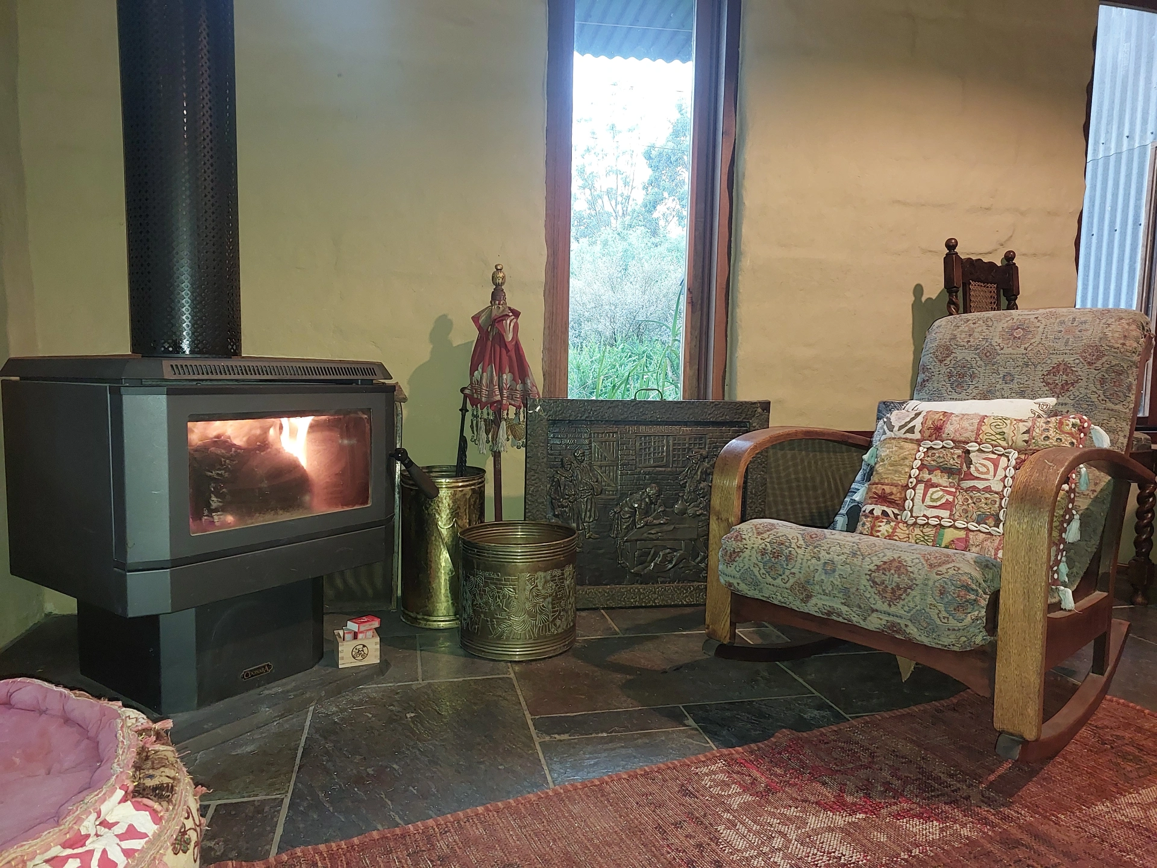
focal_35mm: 23
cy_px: 434
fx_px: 769
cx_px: 578
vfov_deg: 58.9
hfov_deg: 73.9
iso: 500
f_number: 1.8
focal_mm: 5.06
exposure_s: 1/25
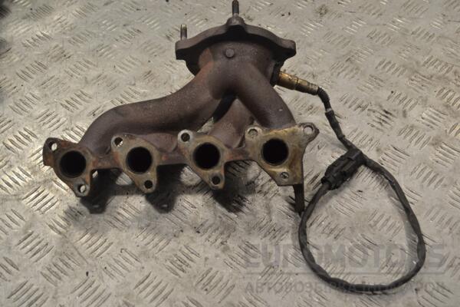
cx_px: 230
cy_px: 154
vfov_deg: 25.8
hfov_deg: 37.9
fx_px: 671
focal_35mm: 52
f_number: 5.6
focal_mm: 35
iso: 360
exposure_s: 1/125
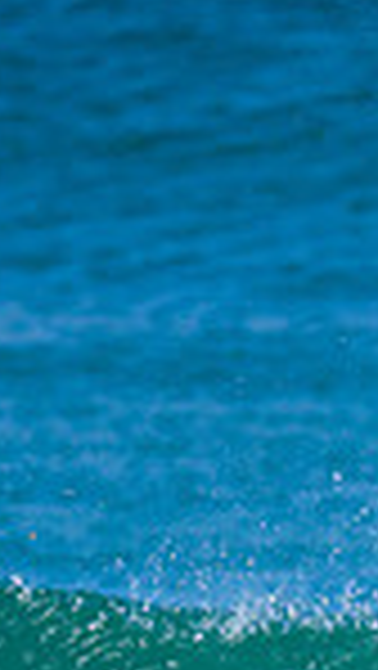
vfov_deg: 0.6
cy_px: 864
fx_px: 68646
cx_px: 1069
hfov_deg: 0.3
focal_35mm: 3859
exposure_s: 1/2000
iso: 360
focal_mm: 800
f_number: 6.3
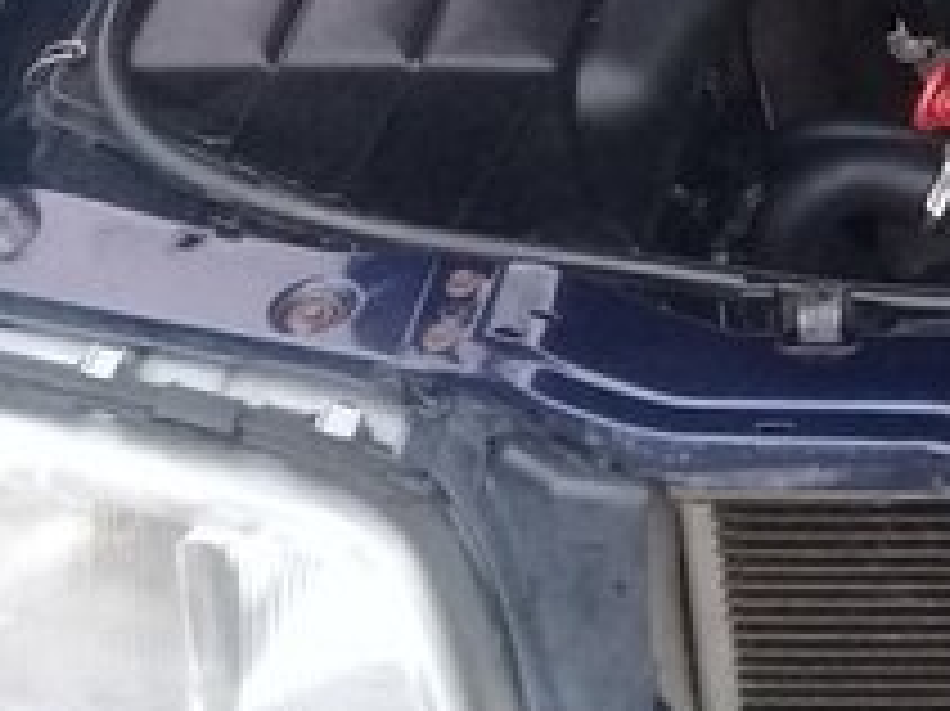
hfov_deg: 18.4
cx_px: 1333
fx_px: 2661
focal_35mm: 97
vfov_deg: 14.5
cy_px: -268
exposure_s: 1/25
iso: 200
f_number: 2.2
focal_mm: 3.3
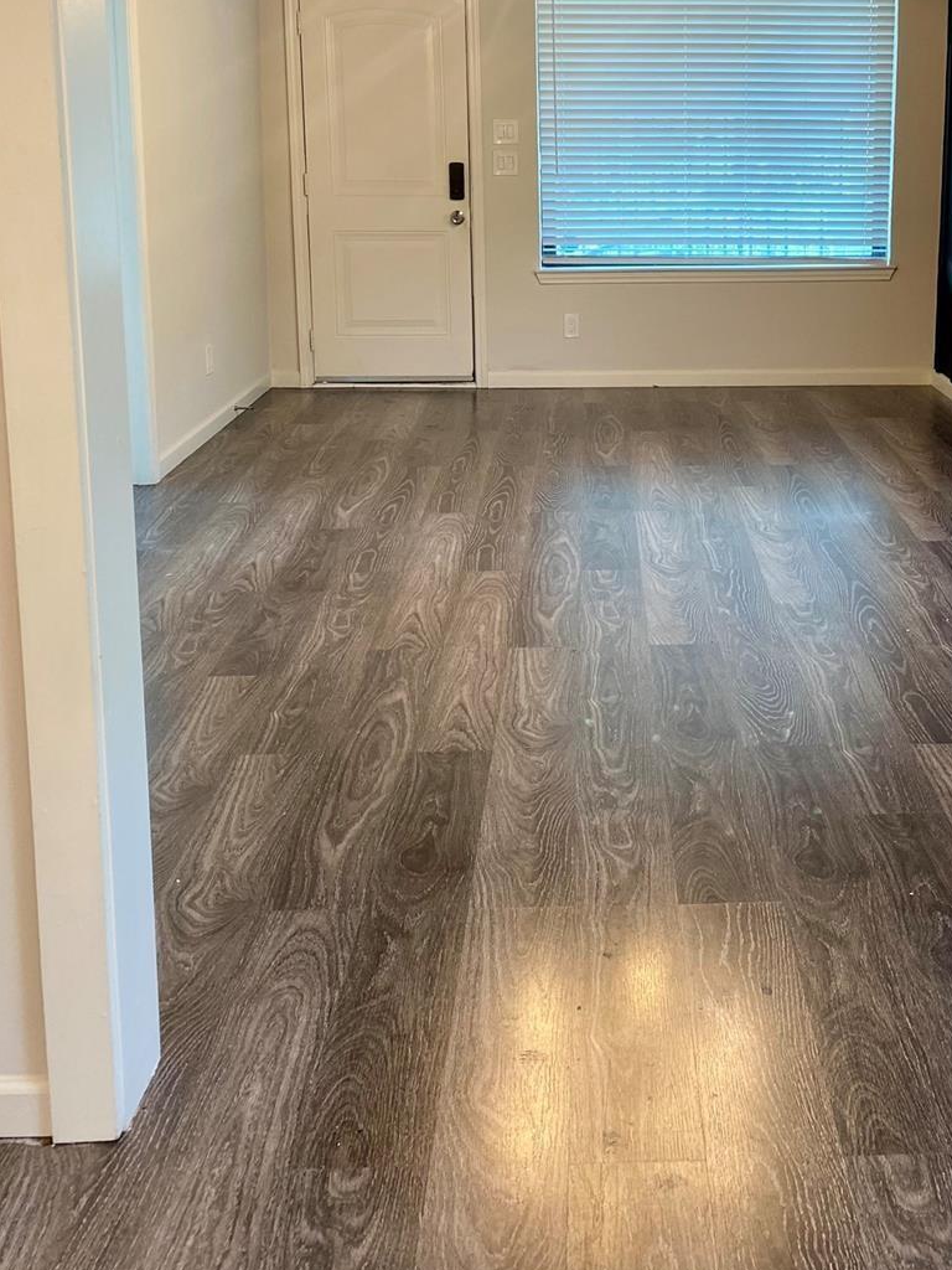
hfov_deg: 36.4
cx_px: 652
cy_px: 334
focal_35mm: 39
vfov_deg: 46.3
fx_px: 1430
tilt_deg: -8.1
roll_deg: +0.8
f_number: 1.8
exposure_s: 1/60
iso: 80
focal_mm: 4.25
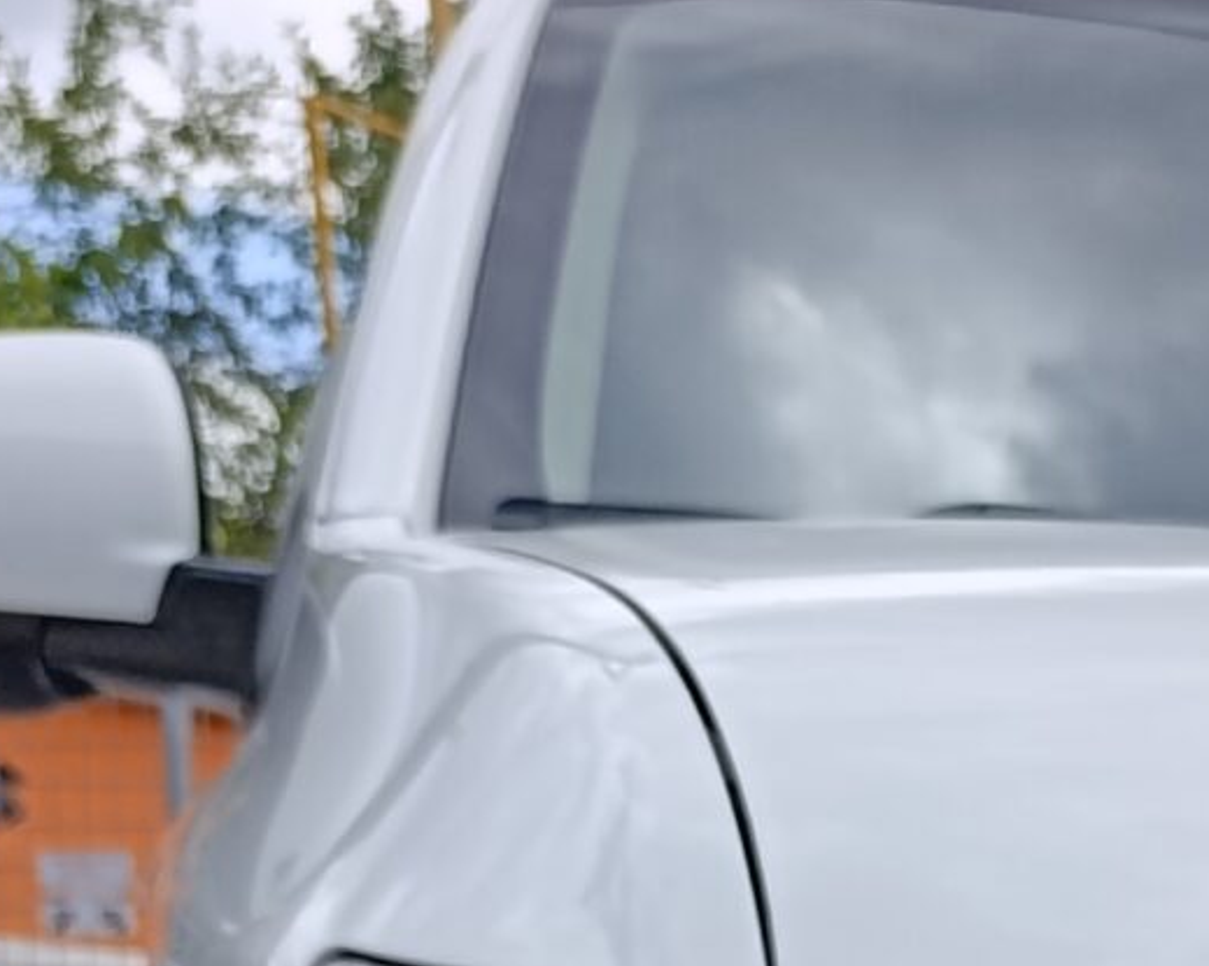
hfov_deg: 15.4
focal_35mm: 111
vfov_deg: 11.9
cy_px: 2130
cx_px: 2020
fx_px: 3971
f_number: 1.6
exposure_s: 1/478
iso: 50
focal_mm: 6.14
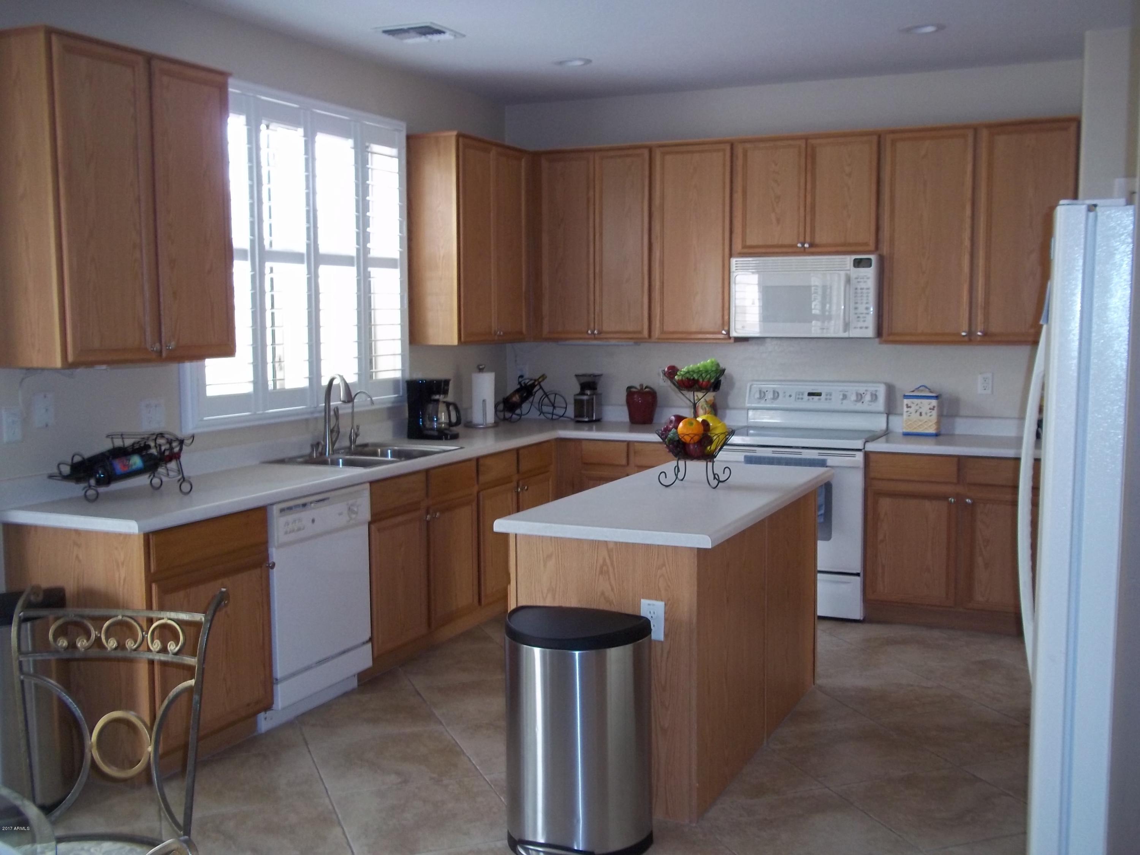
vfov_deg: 39.7
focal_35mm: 36
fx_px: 1186
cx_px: 570
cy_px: 428
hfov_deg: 51.4
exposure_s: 1/30
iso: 160
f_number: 3.1
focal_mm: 6.5
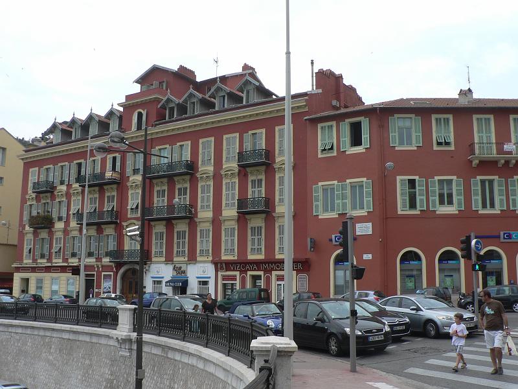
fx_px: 539
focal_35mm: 36
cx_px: 259
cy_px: 194
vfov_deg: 39.7
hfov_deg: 51.4
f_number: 4.5
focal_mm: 6
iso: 80
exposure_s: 1/400
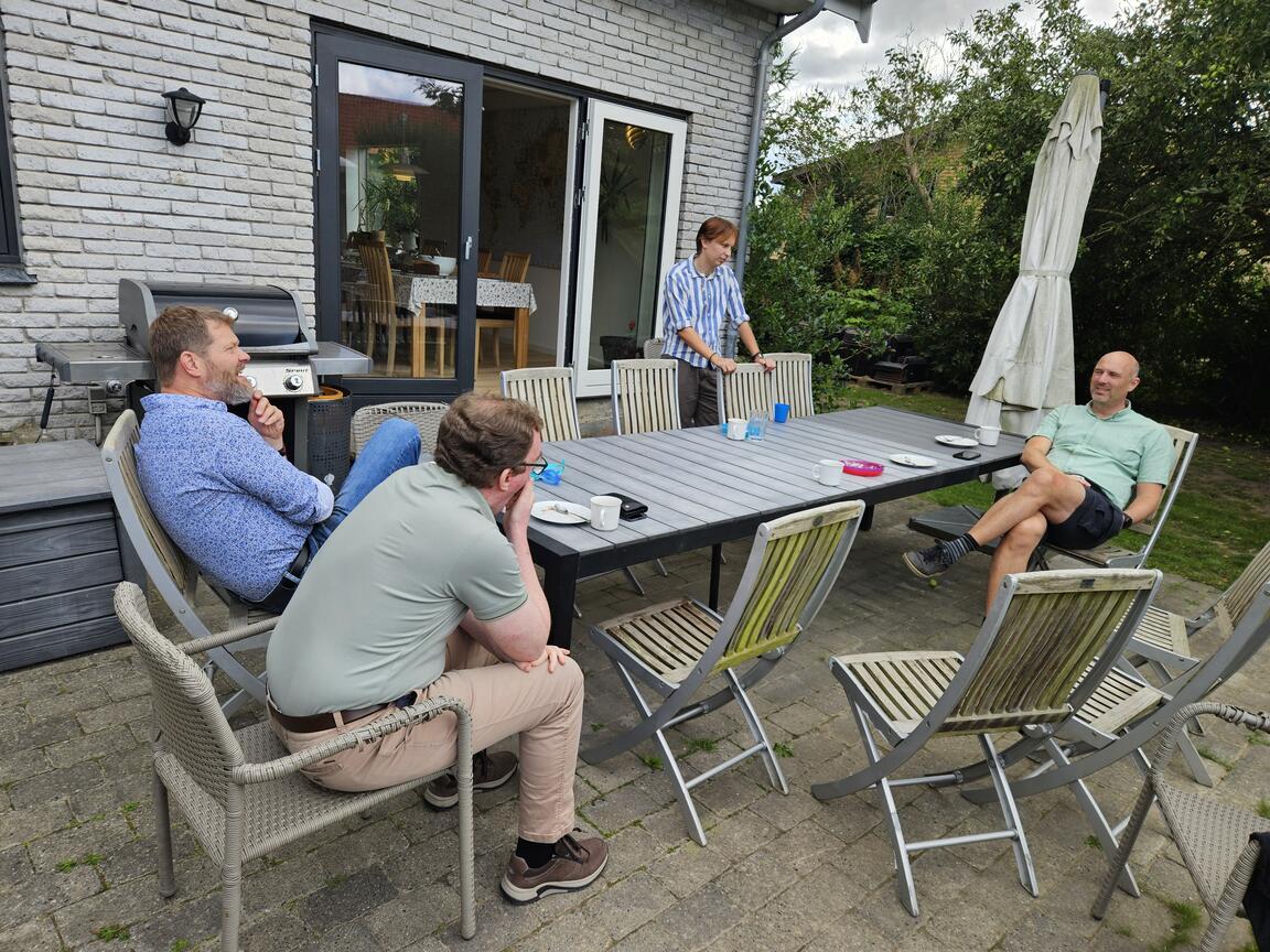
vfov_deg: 58.9
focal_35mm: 23
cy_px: 476
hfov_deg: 73.9
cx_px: 635
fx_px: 844
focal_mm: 5.4
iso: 25
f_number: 1.8
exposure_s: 1/322
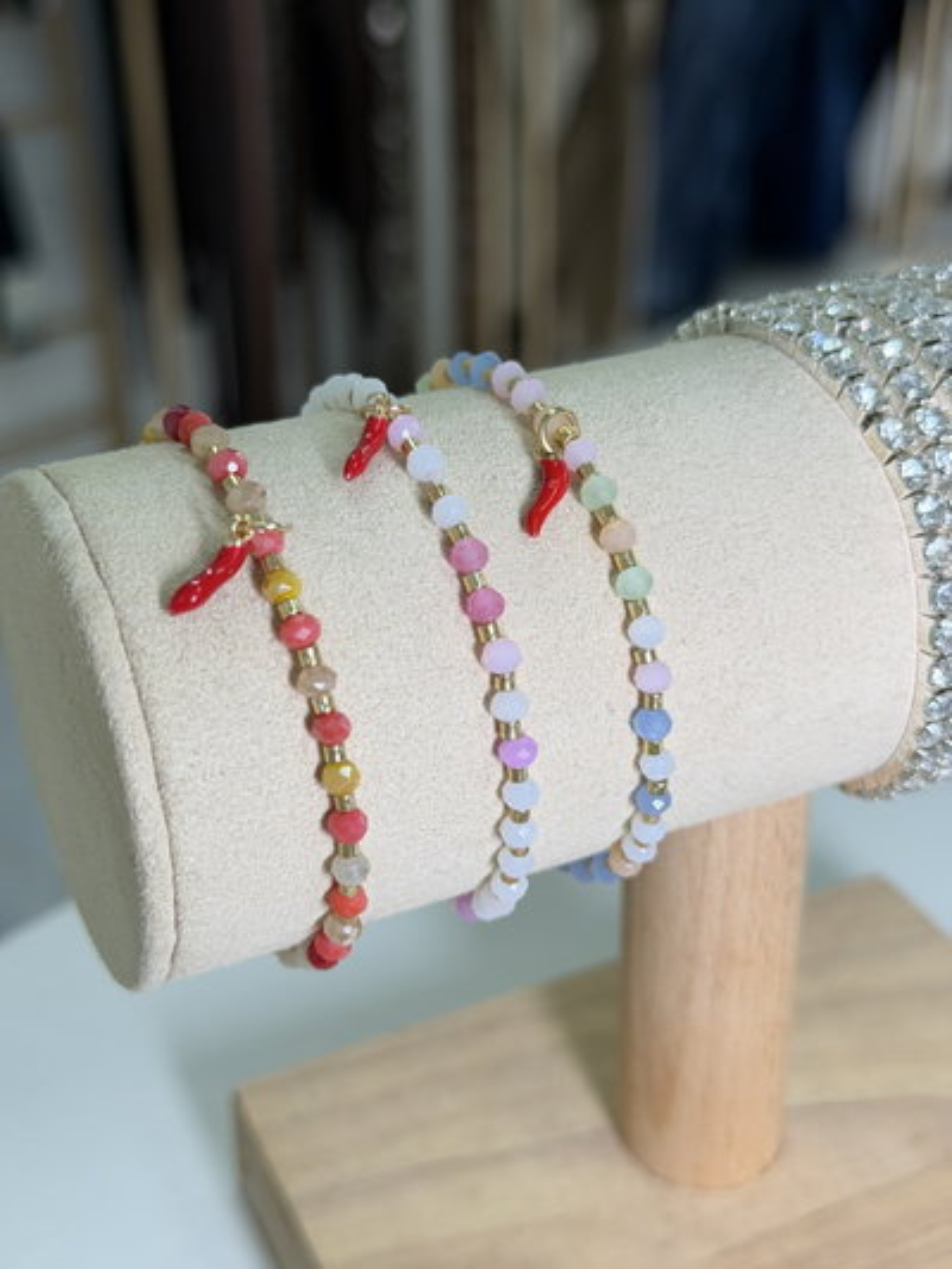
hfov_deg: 30.3
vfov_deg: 39.6
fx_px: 1759
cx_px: 476
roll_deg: +0.6
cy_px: 634
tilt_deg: -30.3
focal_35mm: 48
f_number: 1.78
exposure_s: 1/100
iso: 64
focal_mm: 6.76
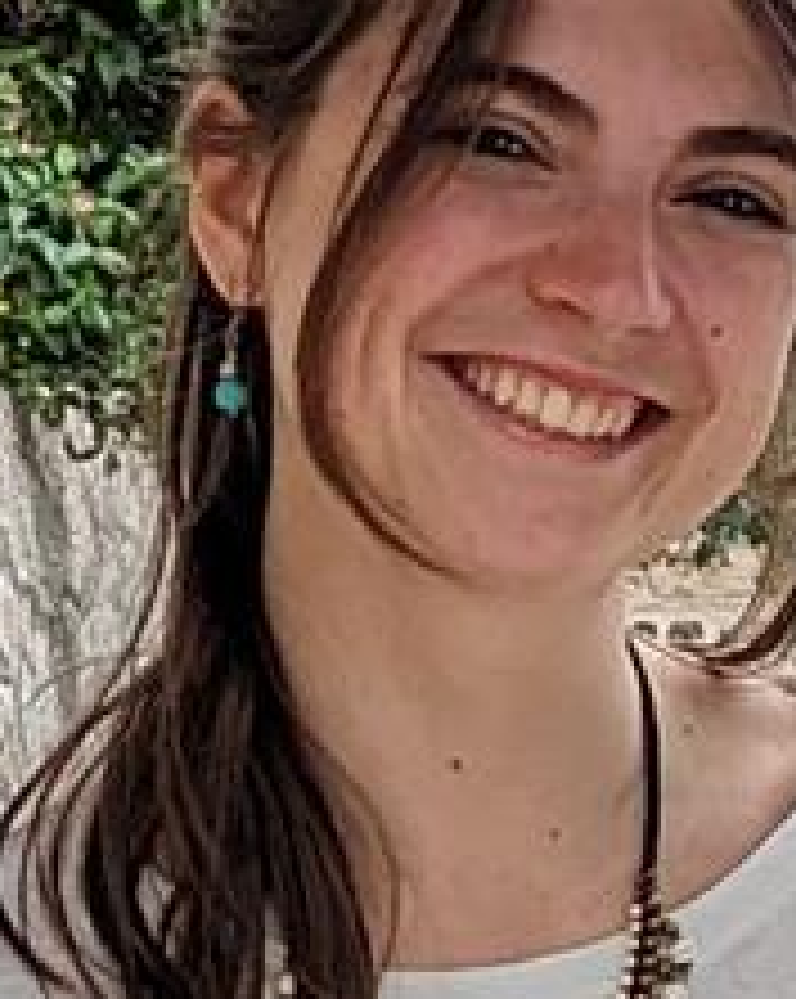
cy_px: 333
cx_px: 531
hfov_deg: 23.0
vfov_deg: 28.6
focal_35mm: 66
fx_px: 1948
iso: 41
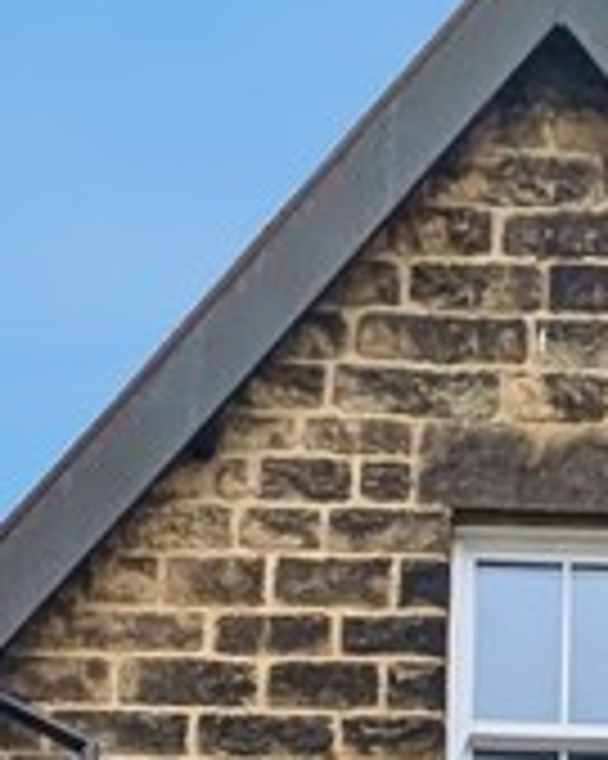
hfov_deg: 15.9
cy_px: 1630
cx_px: 576
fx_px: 2139
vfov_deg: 15.2
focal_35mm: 95
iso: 50
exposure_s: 1/307
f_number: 2.2
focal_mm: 2.35
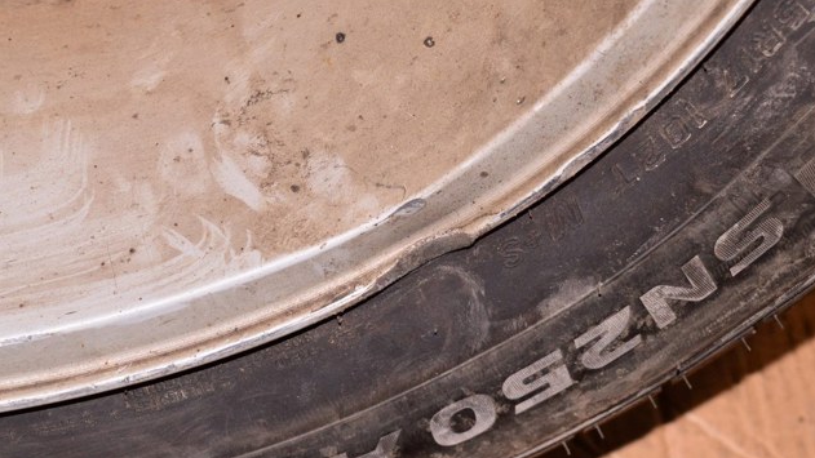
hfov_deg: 24.3
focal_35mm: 88
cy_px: 230
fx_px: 1892
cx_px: 411
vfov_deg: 13.8
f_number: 8
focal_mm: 55
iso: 1600
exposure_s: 1/160
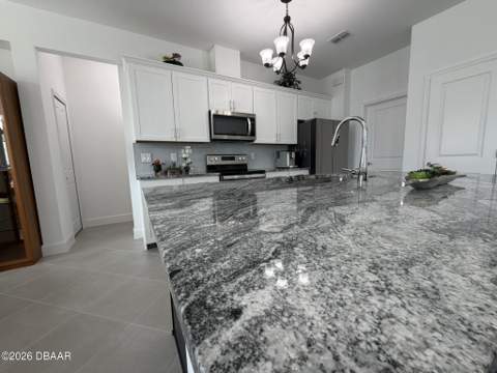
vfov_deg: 85.7
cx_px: 248
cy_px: 186
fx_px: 201
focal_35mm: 14
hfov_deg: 102.1
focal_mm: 2.22
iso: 100
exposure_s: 1/120
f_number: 2.2
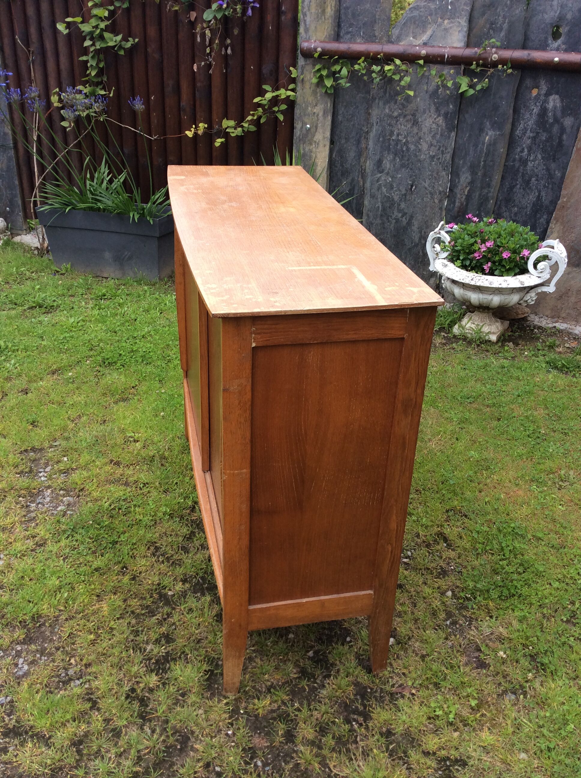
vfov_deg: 56.9
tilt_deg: -28.8
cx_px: 290
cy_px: 389
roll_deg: -1.5
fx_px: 718
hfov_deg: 44.1
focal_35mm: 32
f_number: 2.4
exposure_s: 1/211
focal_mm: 3.3
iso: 32
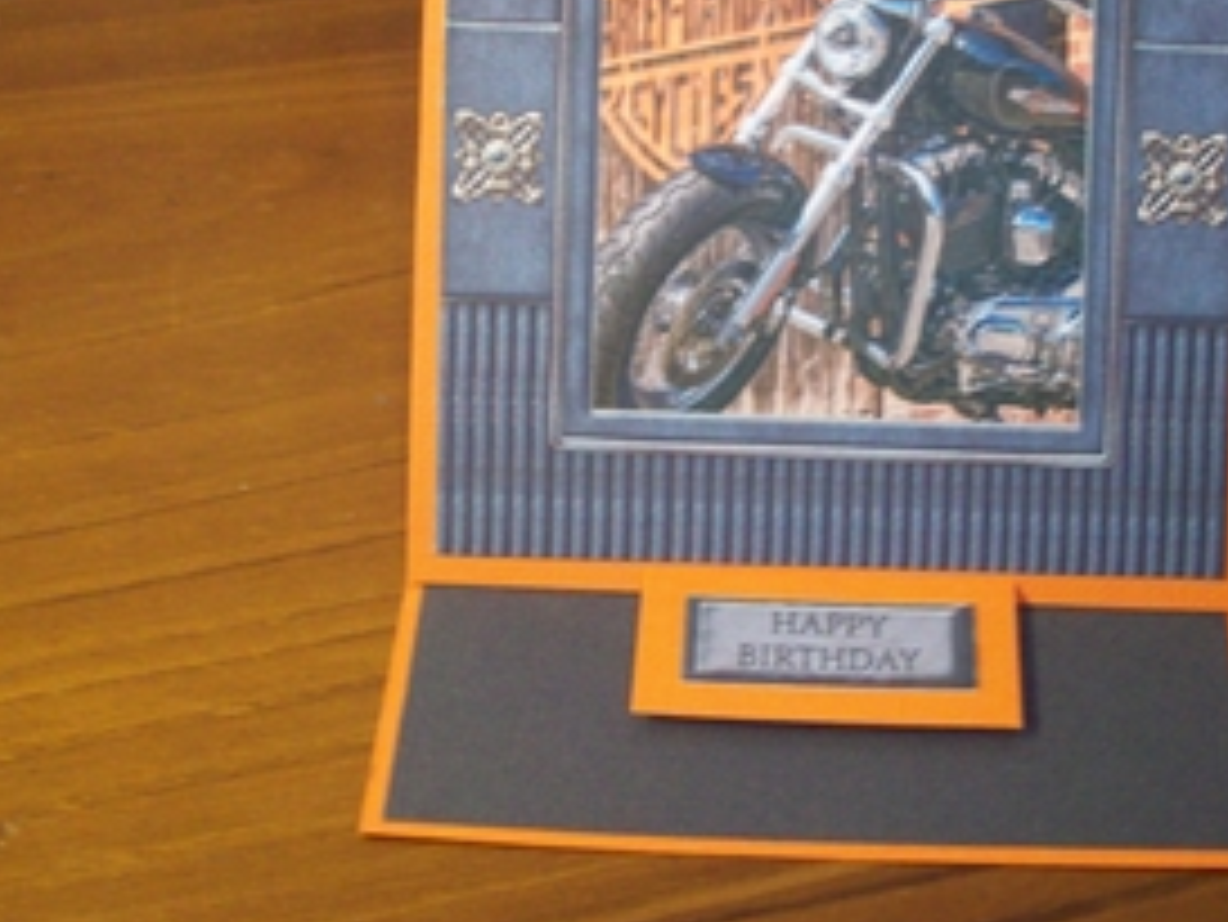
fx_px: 2165
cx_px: 756
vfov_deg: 23.8
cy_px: 254
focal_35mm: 61
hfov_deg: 31.5
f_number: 2.8
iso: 160
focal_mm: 6.2
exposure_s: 1/45
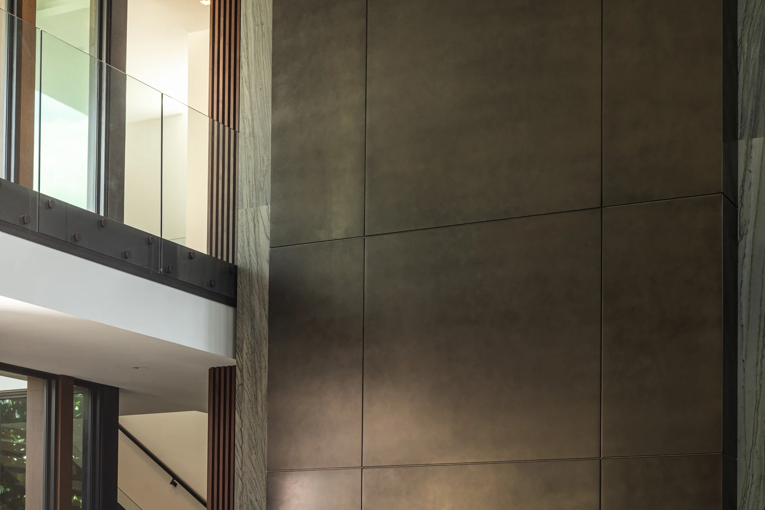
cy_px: 538
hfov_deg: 29.7
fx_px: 1445
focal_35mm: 68
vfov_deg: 19.3
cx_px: 385
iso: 200
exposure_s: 1/20
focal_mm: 45
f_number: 11
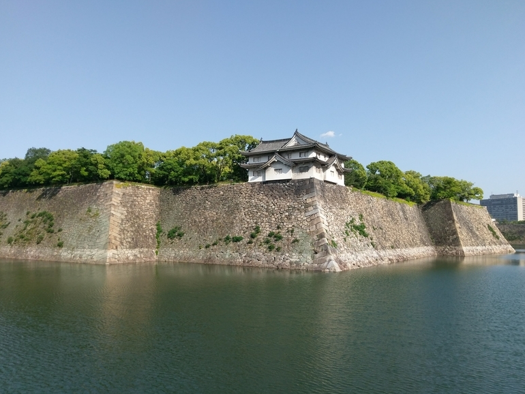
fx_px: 410
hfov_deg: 65.3
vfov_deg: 51.4
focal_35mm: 27
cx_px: 261
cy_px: 202
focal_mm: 4.58
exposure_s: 1/2233
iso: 100
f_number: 1.8
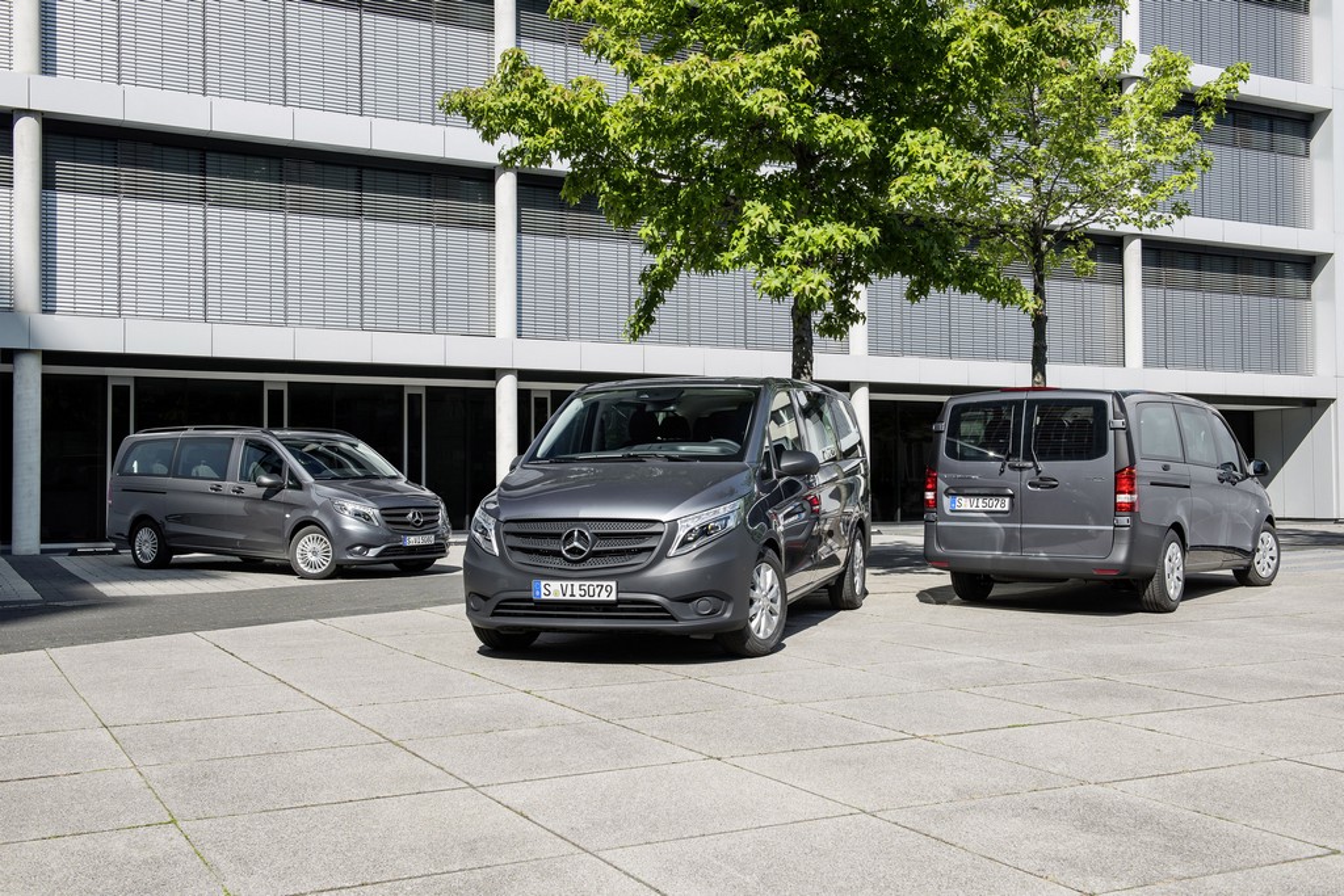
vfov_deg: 35.1
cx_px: 672
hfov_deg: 50.7
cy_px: 448
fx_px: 1419
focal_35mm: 38
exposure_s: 1/30
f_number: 11
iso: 100
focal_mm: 38
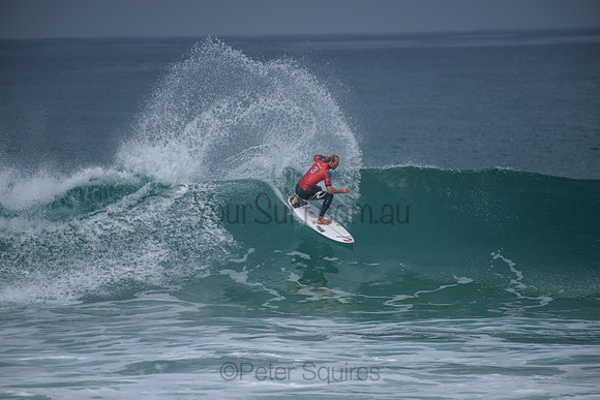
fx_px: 8335
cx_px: 300
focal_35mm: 500
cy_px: 200
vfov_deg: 2.8
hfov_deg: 4.1
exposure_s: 1/2000
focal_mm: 500
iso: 160
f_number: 5.6
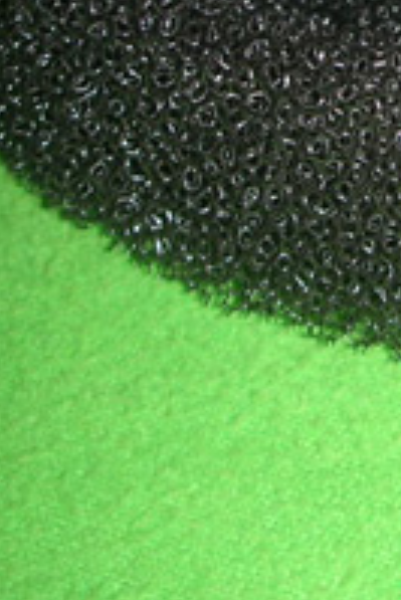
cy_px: 36
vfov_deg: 21.5
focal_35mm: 92
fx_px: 1534
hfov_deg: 14.1
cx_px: 579
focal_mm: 5.8
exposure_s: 1/60.1
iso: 50
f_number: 8.5
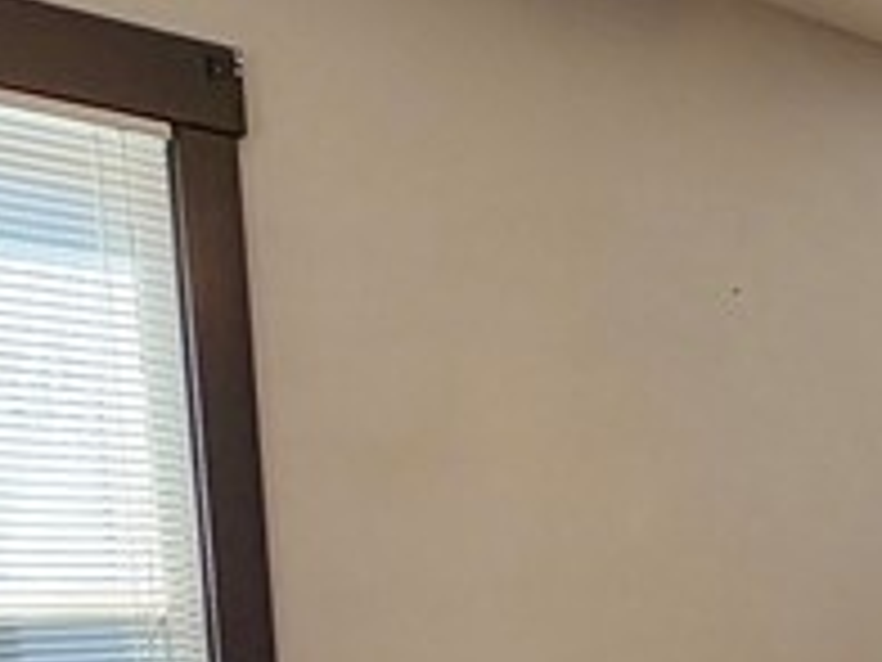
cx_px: 1040
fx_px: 1860
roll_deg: -0.3
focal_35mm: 73
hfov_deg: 24.4
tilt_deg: -10.7
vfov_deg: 18.3
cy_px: 932
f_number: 2.2
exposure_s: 1/121
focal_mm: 2.22
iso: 160
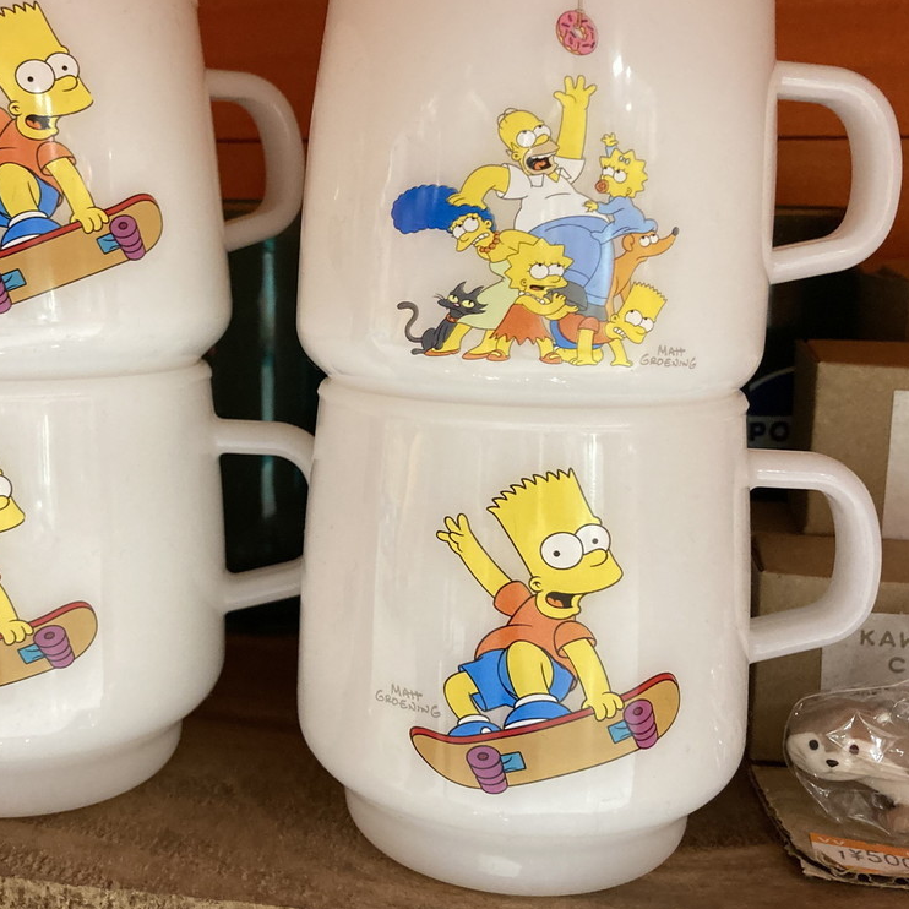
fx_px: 1188
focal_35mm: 40
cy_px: 408
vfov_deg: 41.8
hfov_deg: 41.5
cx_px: 326
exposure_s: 1/50
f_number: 1.8
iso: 200
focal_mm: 3.99
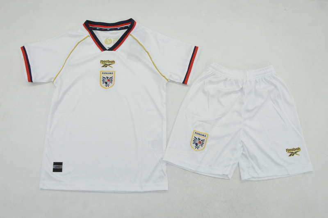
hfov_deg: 59.5
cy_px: 109
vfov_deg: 41.6
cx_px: 164
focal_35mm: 32
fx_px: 287
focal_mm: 21
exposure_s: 1/200
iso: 6400
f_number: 25
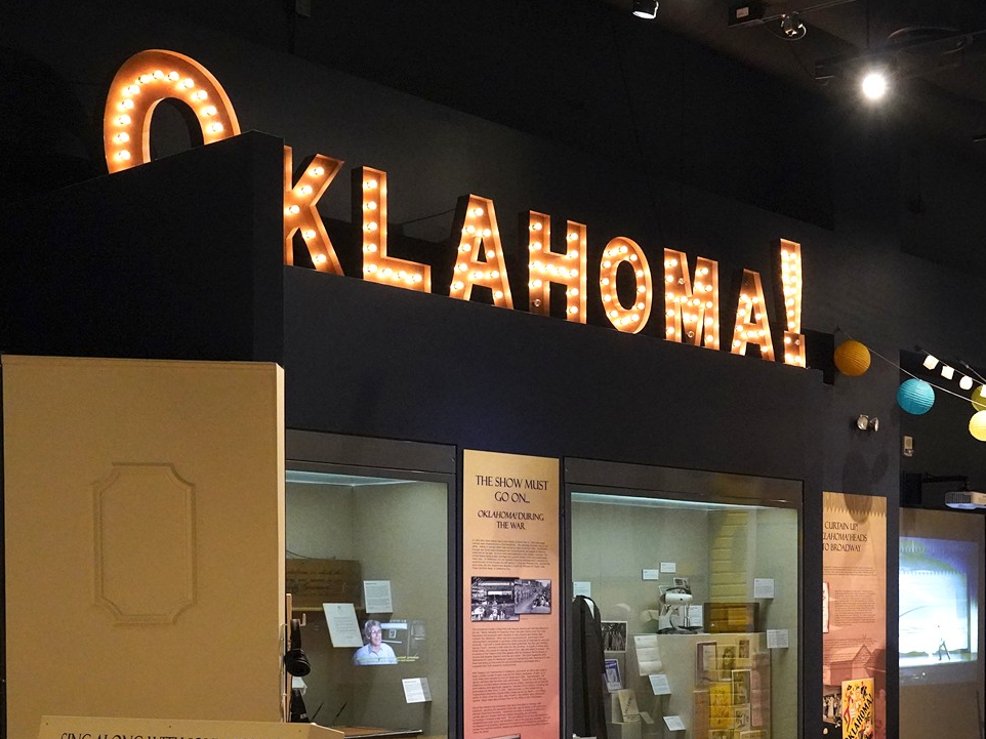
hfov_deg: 33.1
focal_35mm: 56
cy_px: 632
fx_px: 1595
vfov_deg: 25.5
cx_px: 826
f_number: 5
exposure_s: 1/100
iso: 8000
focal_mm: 28
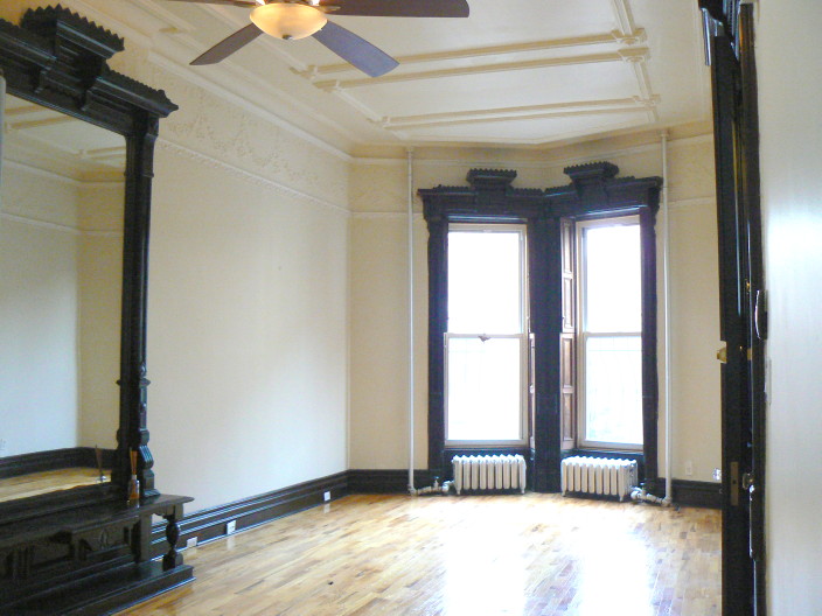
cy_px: 308
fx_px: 855
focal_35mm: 36
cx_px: 411
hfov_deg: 51.4
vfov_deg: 39.7
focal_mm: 6
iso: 200
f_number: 2.8
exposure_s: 1/20
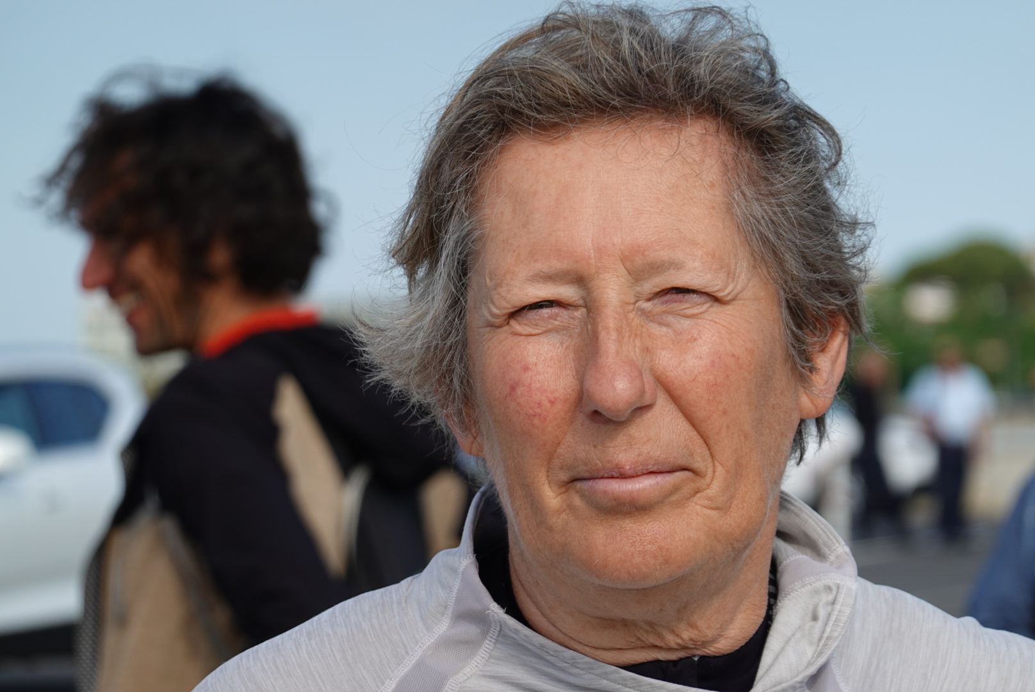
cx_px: 518
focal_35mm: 200
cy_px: 346
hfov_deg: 10.3
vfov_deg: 6.9
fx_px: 5754
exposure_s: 1/500
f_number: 4.5
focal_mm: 72
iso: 100
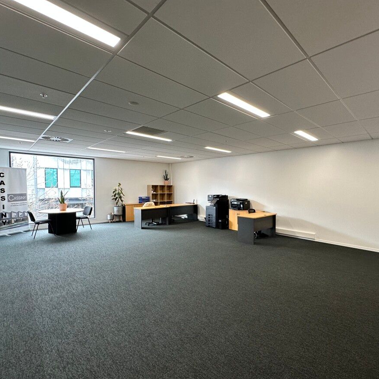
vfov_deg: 84.0
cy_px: 194
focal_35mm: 17
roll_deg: -0.3
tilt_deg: -2.0
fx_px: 211
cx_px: 211
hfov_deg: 83.6
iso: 100
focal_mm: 2.22
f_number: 2.2
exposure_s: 1/100
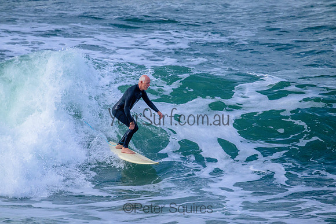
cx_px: 168
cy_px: 112
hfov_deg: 2.6
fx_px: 7468
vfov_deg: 1.7
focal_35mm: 800
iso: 2500
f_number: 11
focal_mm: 800
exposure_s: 1/2000
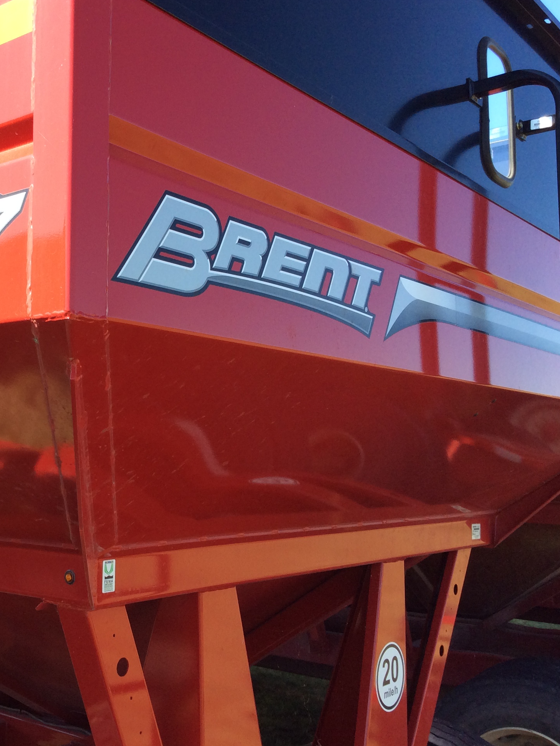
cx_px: 71
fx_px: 927
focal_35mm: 43
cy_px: 372
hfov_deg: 32.2
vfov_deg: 43.8
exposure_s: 1/394
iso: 32
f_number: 2.4
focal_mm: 3.3
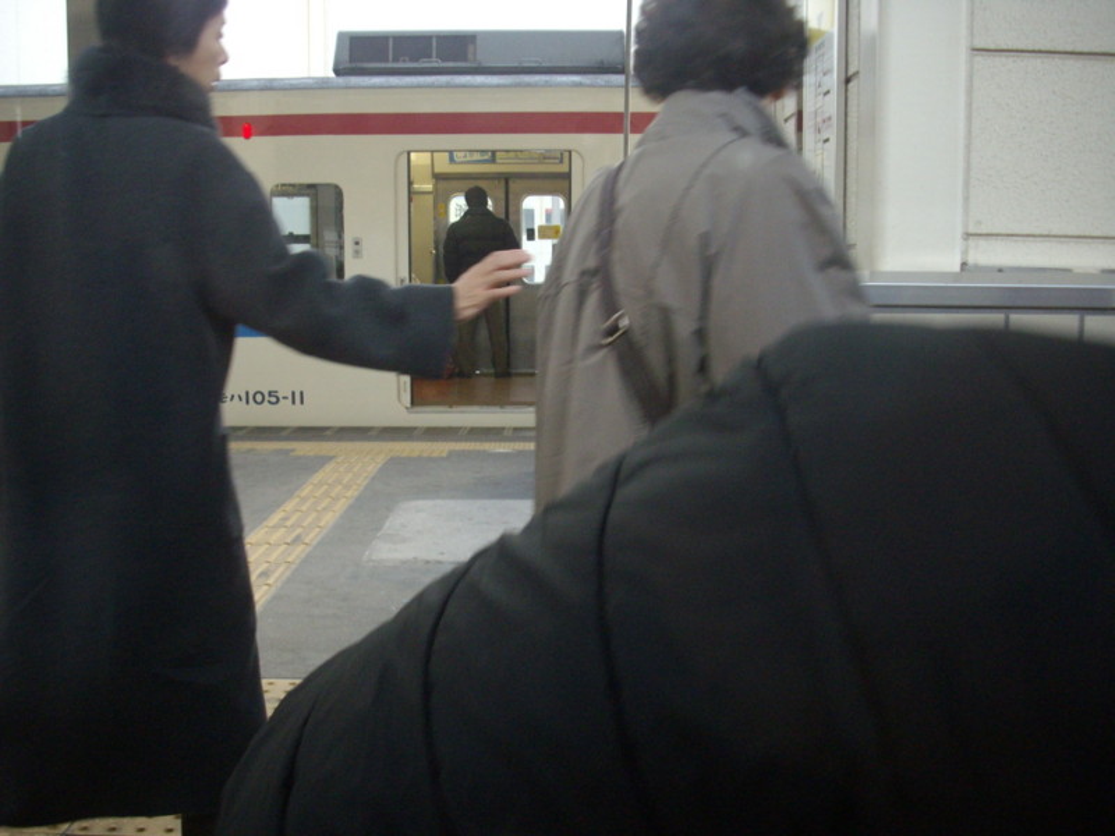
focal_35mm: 37
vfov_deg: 38.7
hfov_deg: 50.1
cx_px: 558
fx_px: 1192
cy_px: 418
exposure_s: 1/60
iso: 160
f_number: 2.8
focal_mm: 6.2
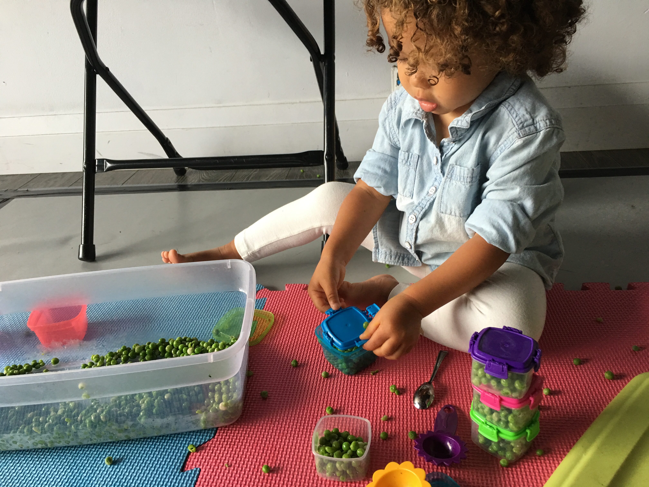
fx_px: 544
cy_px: 244
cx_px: 324
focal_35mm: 29
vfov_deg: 48.2
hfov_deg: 61.7
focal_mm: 4.15
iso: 40
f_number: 2.2
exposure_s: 1/30
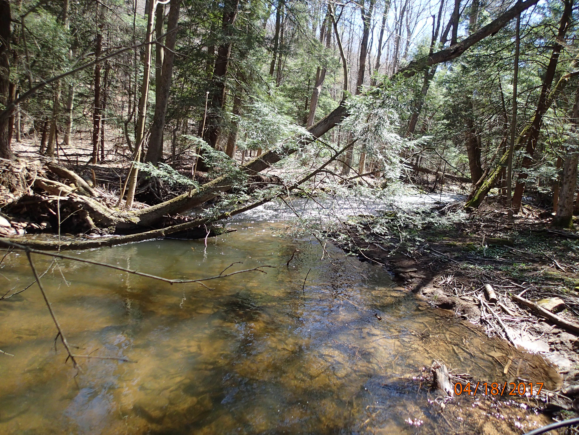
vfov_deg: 54.9
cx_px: 290
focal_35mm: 25
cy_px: 218
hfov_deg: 69.4
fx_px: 418
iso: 200
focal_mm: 4.5
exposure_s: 1/800
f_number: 2
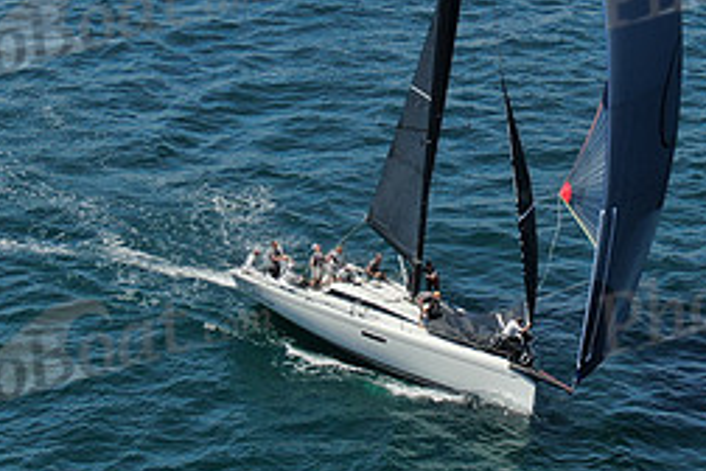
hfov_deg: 17.8
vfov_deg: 11.9
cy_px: 156
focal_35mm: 115
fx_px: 2255
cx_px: 437
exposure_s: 1/800
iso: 100
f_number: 3.8
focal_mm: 8.6
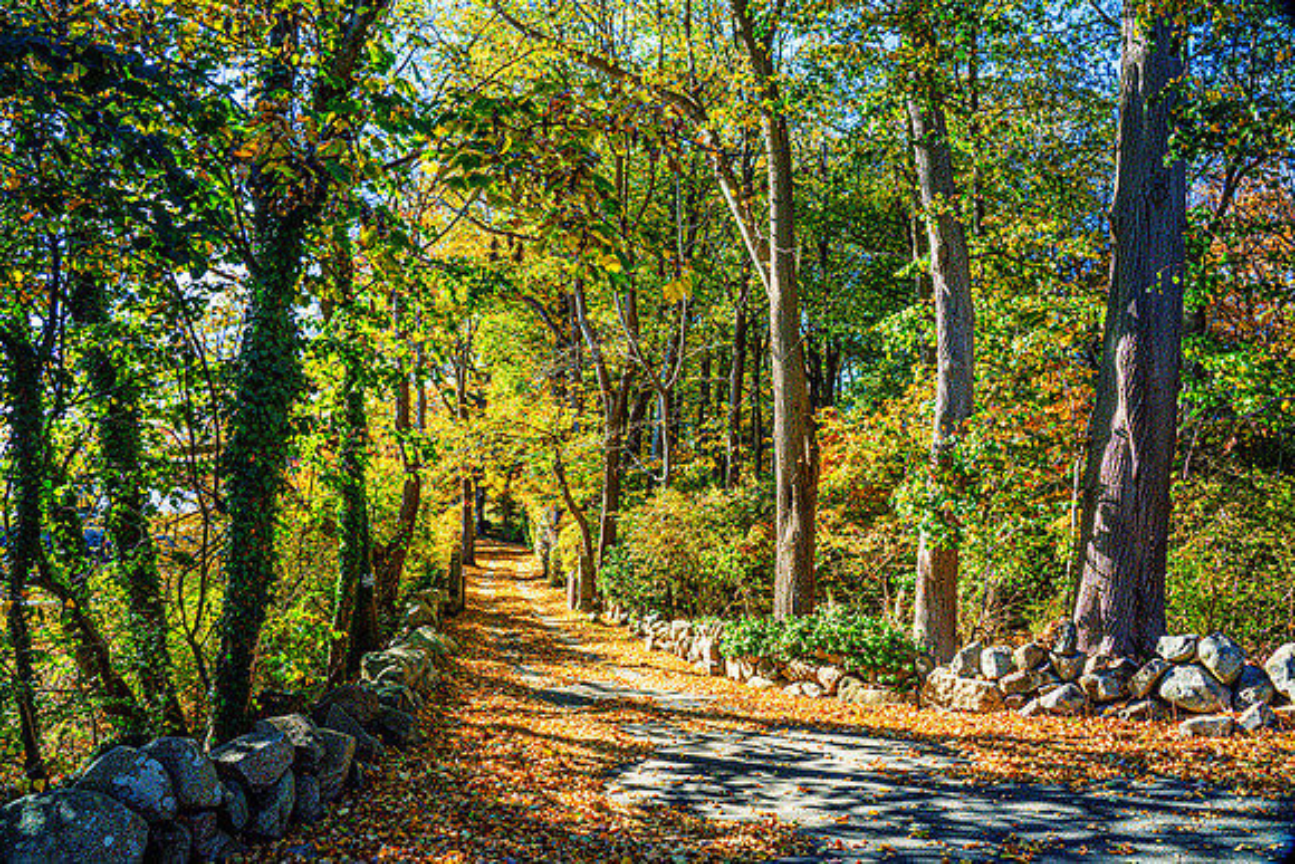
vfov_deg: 53.2
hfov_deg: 73.7
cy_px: 432
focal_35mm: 24
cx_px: 648
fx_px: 863
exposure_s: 1/160
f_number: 16
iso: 800
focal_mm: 24
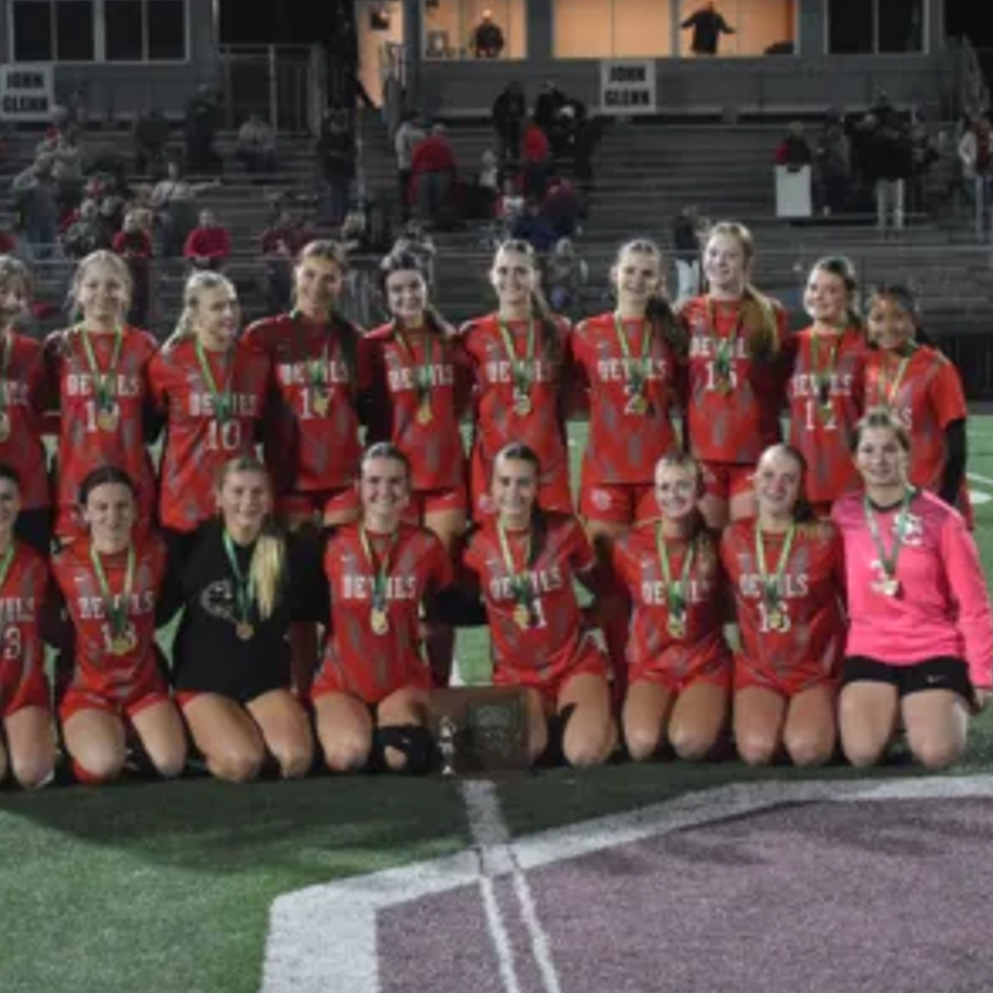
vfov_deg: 22.2
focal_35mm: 78
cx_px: 442
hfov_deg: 22.2
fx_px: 2531
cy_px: 493
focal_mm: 40
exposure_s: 1/125
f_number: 4.8
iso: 3600
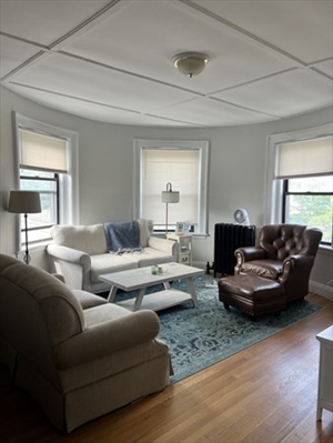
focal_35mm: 26
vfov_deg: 67.3
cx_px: 166
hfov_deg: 53.1
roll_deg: -0.1
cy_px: 222
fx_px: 333
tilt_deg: -4.0
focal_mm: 5.7
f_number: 1.5
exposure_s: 1/121
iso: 64
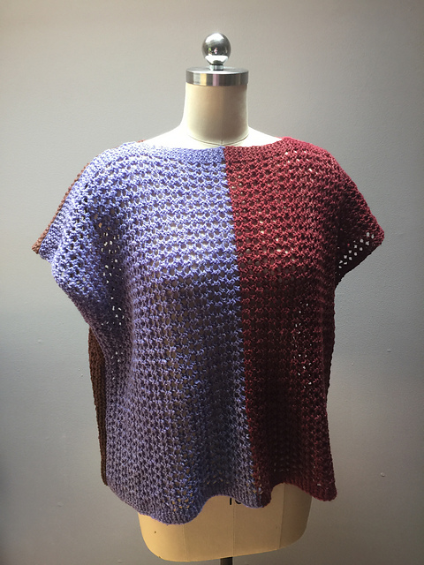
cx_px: 212
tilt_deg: -14.7
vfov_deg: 61.7
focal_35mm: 29
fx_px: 474
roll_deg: +1.8
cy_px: 282
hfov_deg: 48.2
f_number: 2.2
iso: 32
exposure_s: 1/15
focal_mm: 4.15
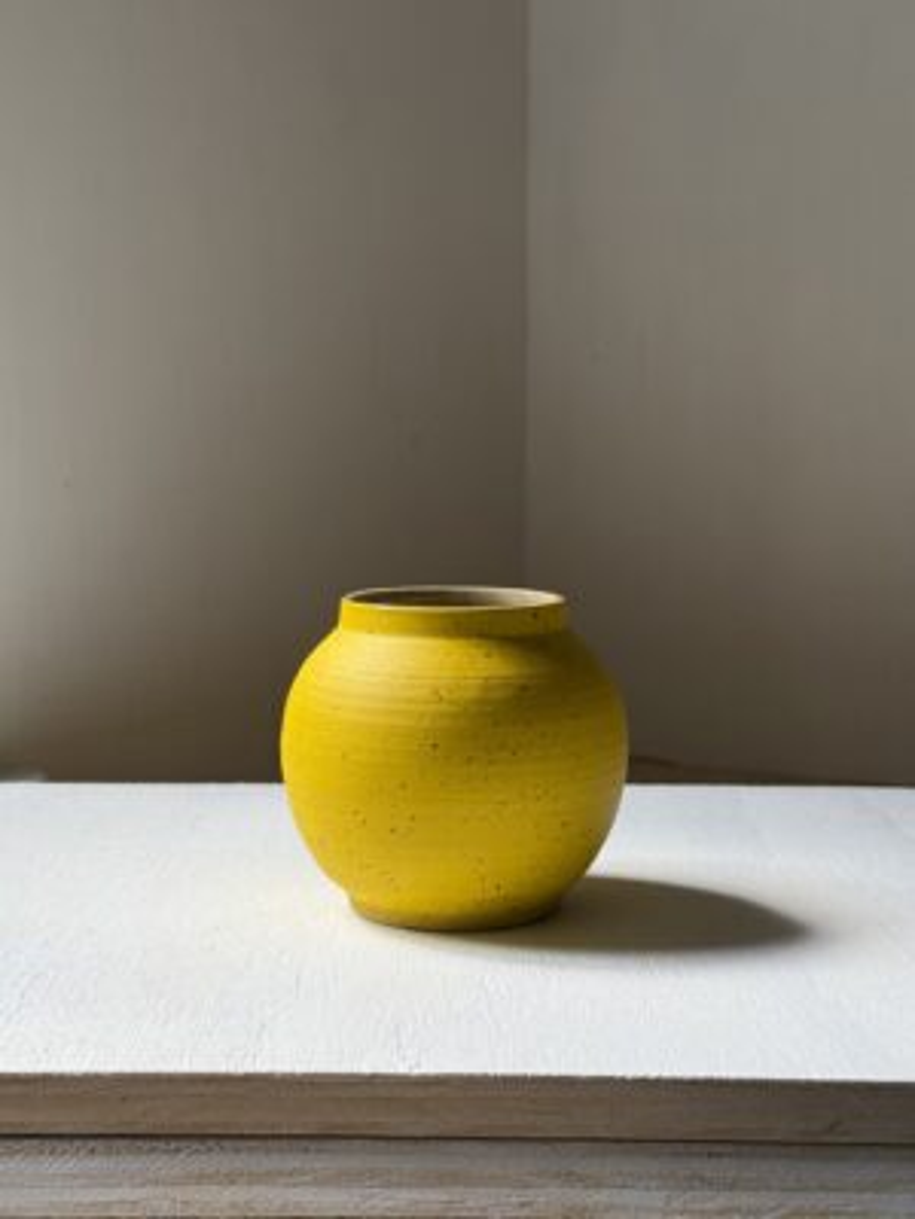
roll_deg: -0.1
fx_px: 1692
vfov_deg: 39.7
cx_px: 458
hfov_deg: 30.3
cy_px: 610
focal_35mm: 48
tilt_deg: -5.6
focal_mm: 6.76
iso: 64
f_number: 1.78
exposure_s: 1/407
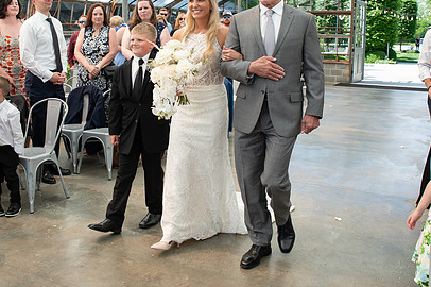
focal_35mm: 39
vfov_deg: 33.9
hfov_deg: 49.5
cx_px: 189
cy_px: 97
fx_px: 467
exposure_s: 1/200
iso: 160
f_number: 5
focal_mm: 24
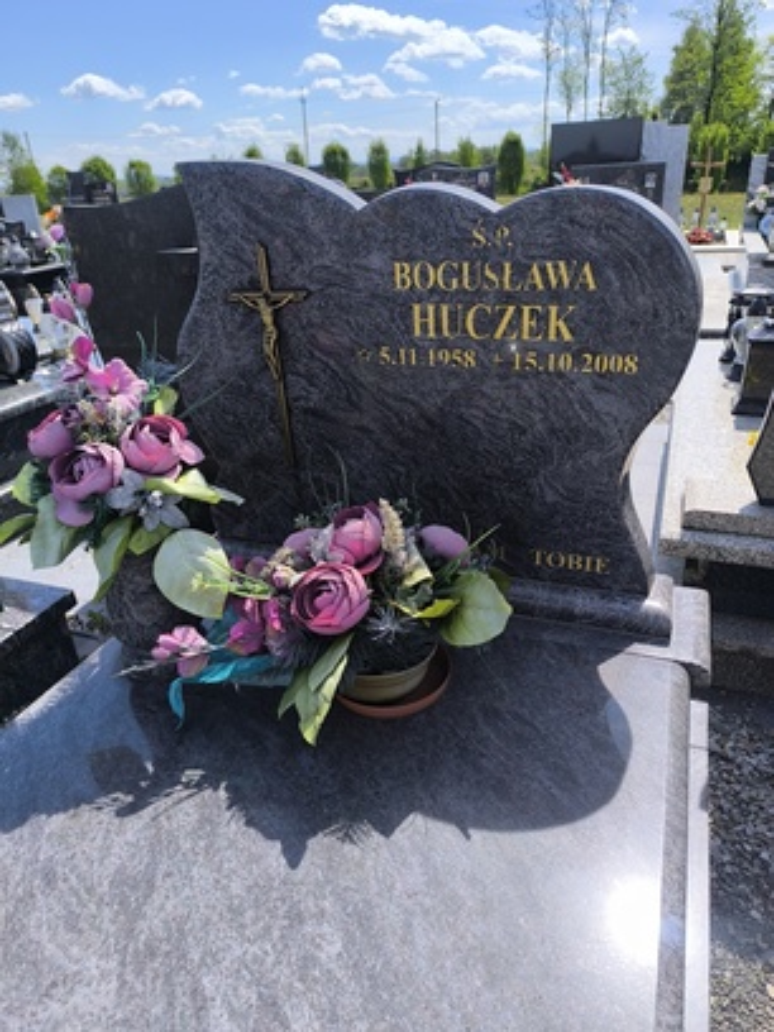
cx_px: 387
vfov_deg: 73.9
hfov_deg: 58.9
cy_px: 516
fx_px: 686
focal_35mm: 23
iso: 50
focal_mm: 6.14
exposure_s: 1/1032
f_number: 1.65
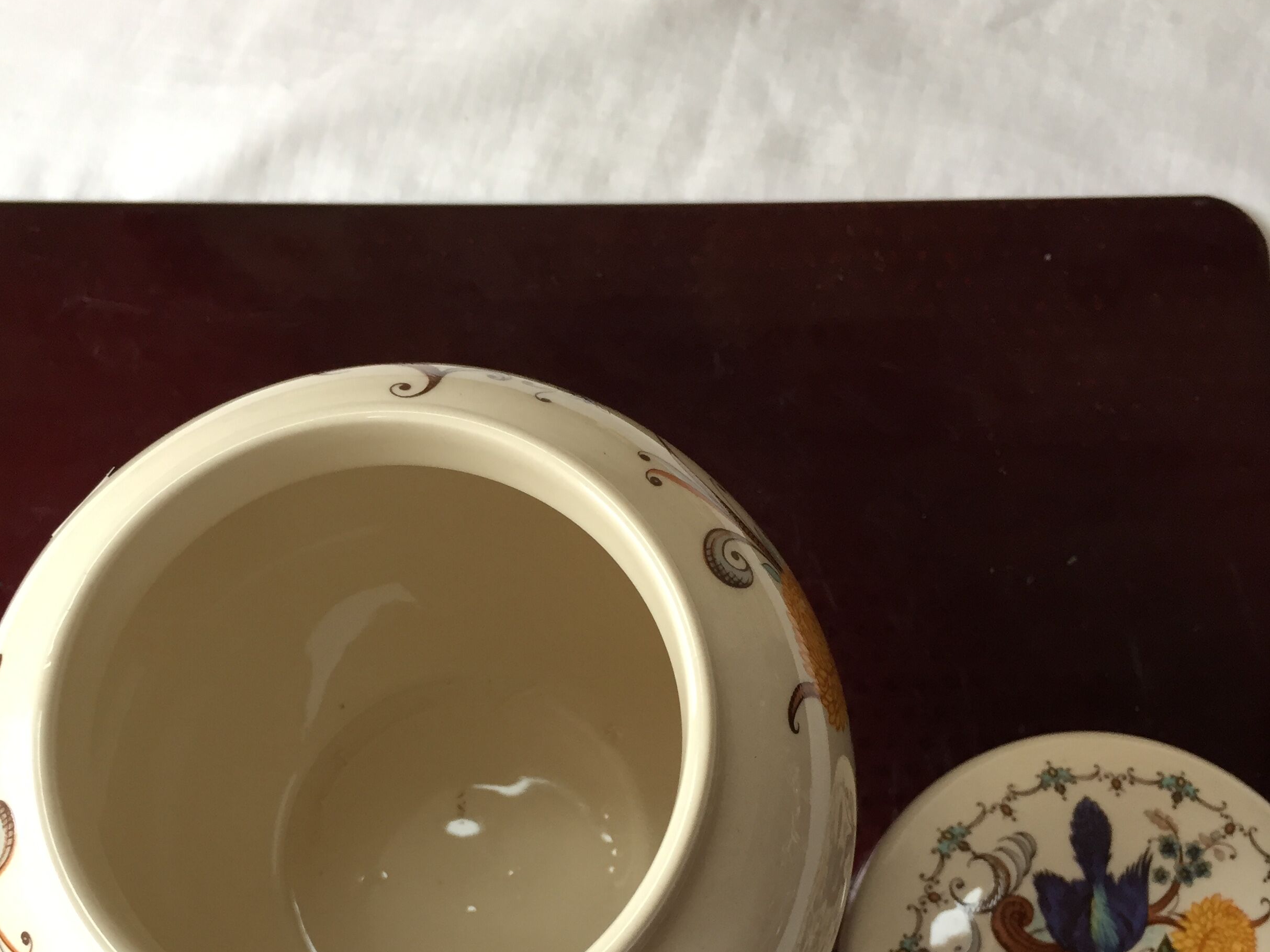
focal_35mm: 39
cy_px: 712
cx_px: 632
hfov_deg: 47.9
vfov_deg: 36.0
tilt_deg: -75.6
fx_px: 1431
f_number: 2.2
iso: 80
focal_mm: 4.15
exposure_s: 1/33
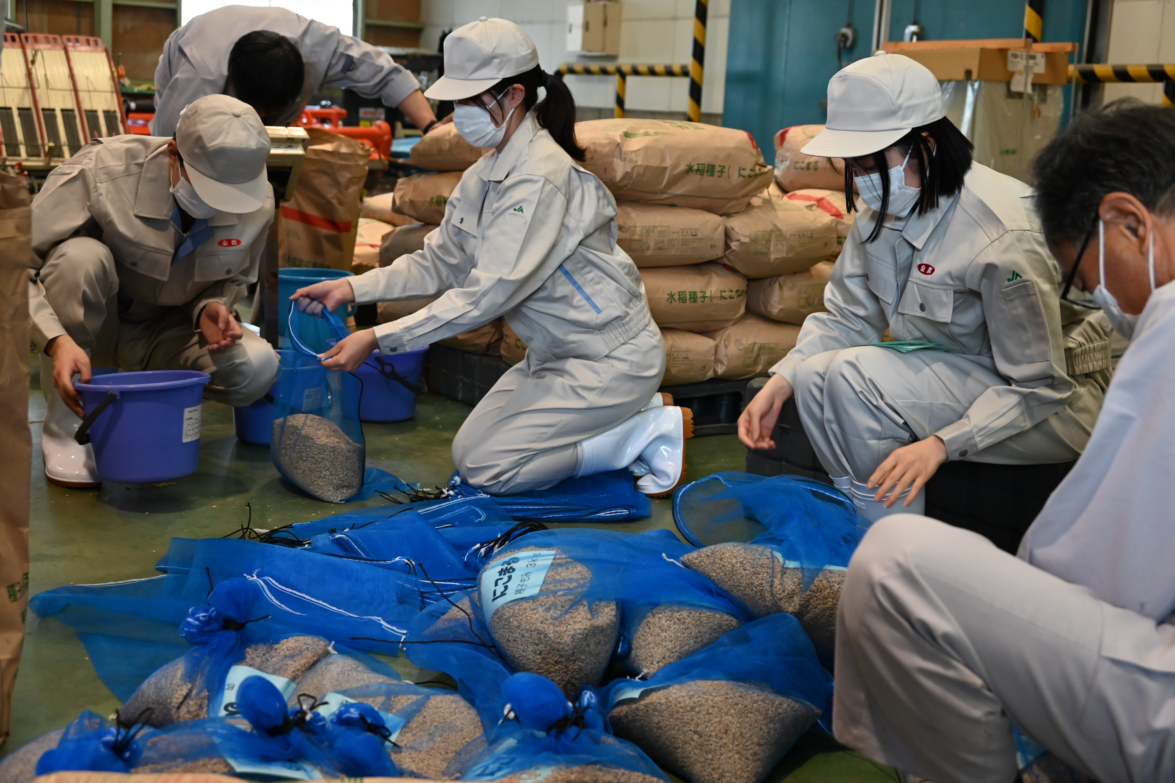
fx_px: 1469
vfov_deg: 29.9
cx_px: 588
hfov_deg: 43.6
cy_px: 392
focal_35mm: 45
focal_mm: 45
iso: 2200
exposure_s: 1/125
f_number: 5.3
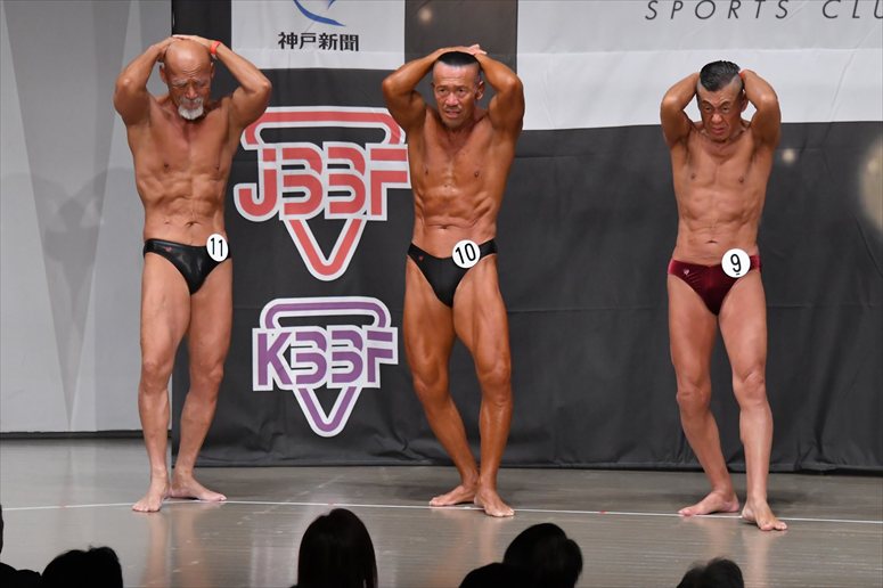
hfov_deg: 9.5
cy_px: 294
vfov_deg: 6.3
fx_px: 5320
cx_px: 442
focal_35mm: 217
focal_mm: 145
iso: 5000
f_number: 5.6
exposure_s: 1/400
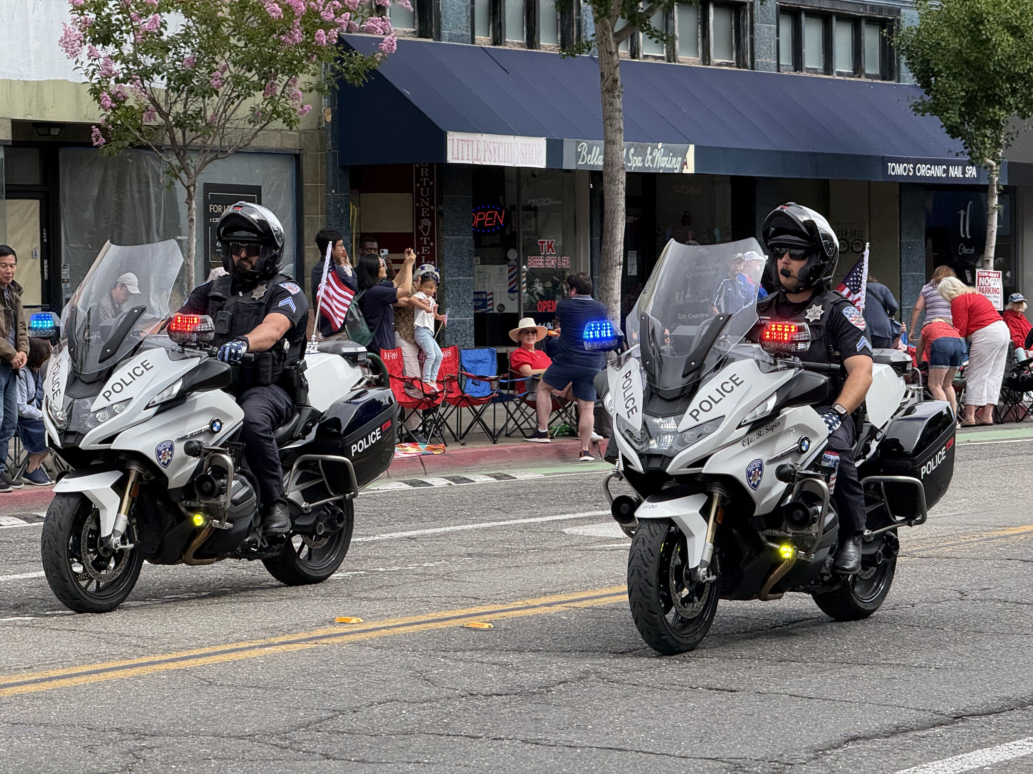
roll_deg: -0.8
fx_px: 3581
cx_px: 516
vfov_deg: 12.3
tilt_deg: -1.6
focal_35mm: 120
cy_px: 387
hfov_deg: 16.4
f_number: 2.8
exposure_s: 1/655
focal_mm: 15.66
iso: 64
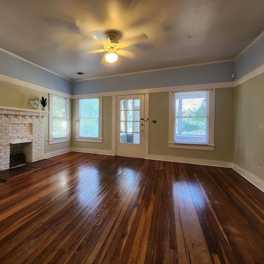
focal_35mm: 16
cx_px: 96
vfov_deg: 87.4
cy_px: 126
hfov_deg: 85.4
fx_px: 138
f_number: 2.2
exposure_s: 1/40
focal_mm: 2.2
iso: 320
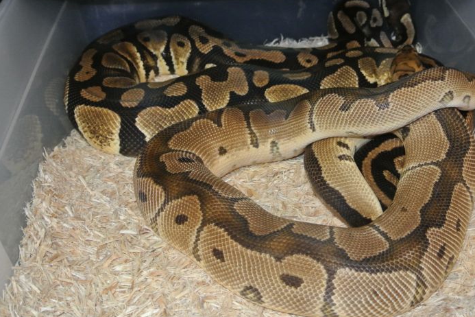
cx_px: 272
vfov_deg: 26.0
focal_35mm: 52
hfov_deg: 38.1
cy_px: 145
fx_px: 686
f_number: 4.5
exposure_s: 1/60
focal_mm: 16.9
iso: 800
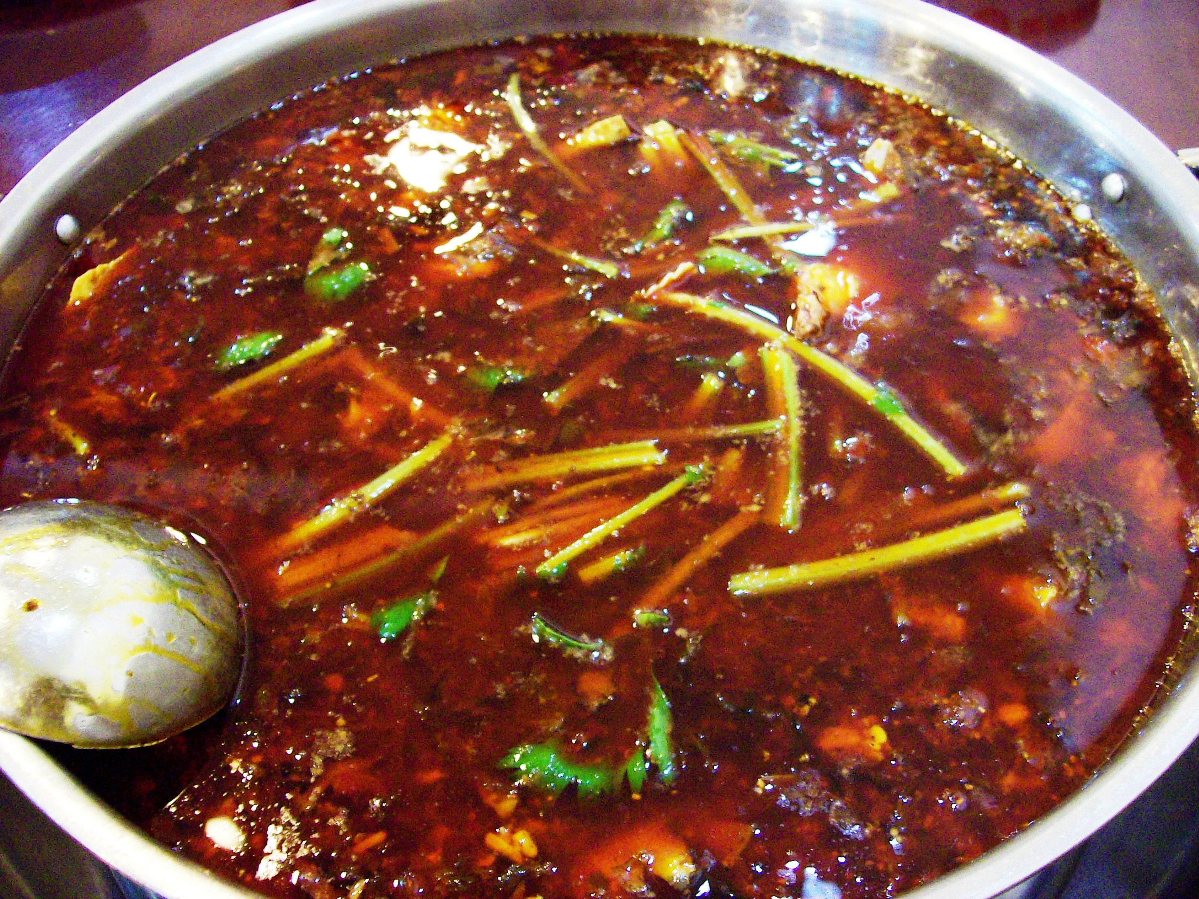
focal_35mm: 36
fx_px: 1247
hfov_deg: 51.4
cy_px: 450
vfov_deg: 39.6
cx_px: 600
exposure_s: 1/4
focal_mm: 6
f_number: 2.7
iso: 160
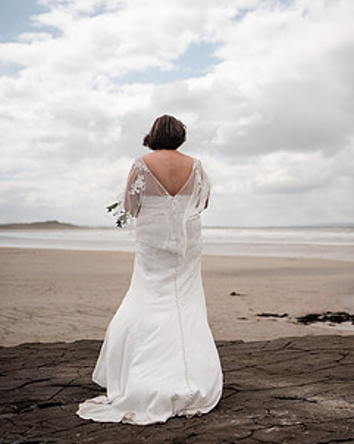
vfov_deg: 38.1
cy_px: 203
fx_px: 643
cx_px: 204
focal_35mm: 49
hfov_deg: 30.7
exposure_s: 1/8000
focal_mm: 35
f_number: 1.8
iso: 100
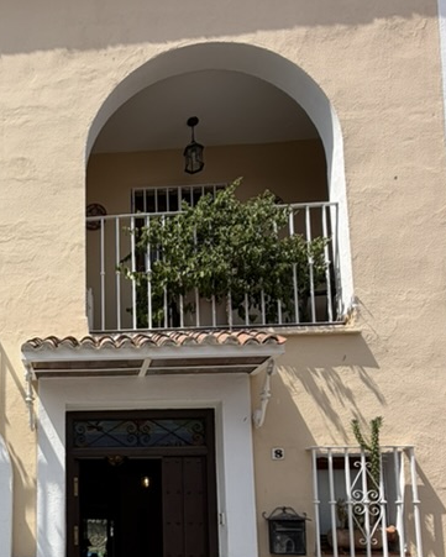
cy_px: 473
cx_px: 28
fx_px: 511
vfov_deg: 52.1
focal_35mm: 31
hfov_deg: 42.4
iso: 20
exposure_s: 1/770
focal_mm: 2.22
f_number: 2.2
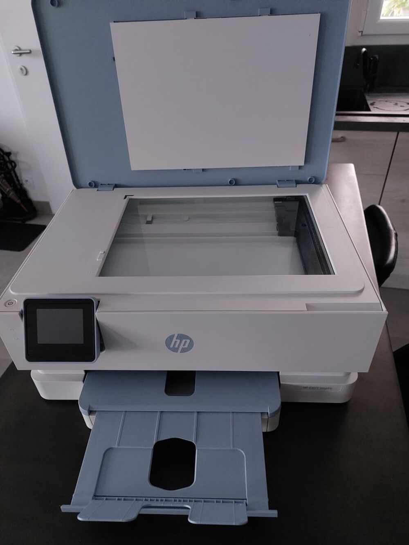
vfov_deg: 71.6
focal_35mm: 24
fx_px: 378
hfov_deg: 56.8
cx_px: 204
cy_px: 272
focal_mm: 5.23
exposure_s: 1/25
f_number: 1.8
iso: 500
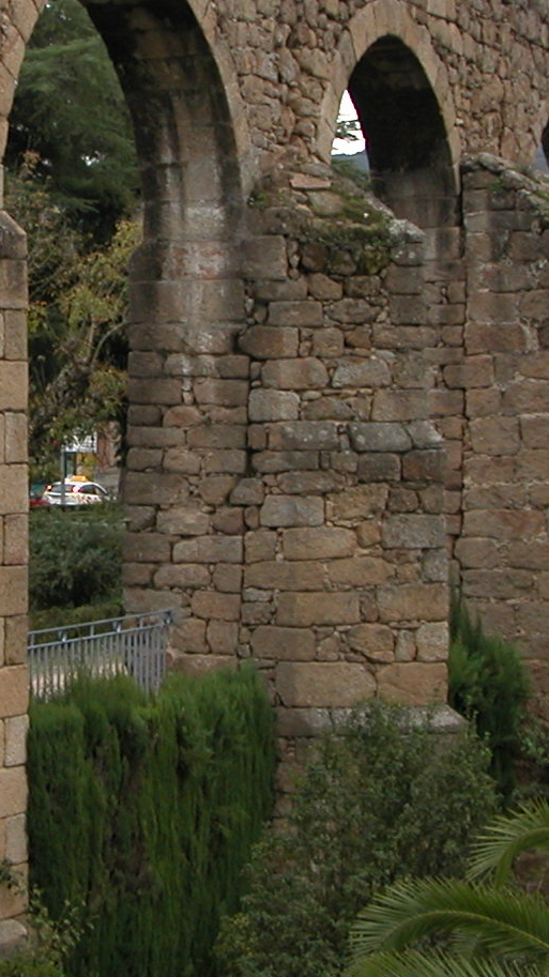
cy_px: 377
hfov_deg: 10.9
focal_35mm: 110
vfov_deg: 19.4
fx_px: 2849
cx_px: -2
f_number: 3.6
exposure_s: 1/101
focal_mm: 9.2
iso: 100
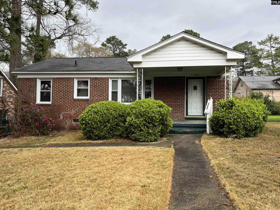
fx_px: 210
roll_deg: -0.9
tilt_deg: +0.4
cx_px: 140
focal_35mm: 26
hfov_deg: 67.3
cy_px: 105
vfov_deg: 53.1
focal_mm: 5.7
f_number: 1.5
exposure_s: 1/827
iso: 50
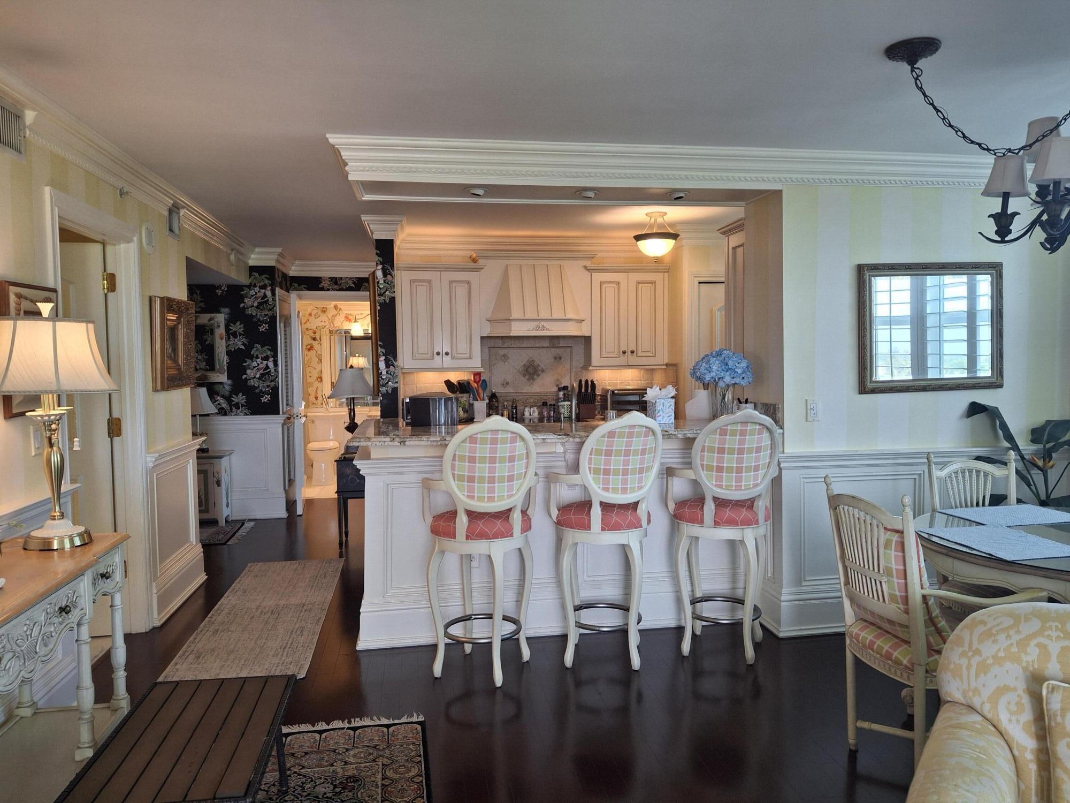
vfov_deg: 54.9
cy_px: 402
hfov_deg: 69.4
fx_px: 773
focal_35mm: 25
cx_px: 535
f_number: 1.8
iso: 40
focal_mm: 4.69
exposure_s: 1/33
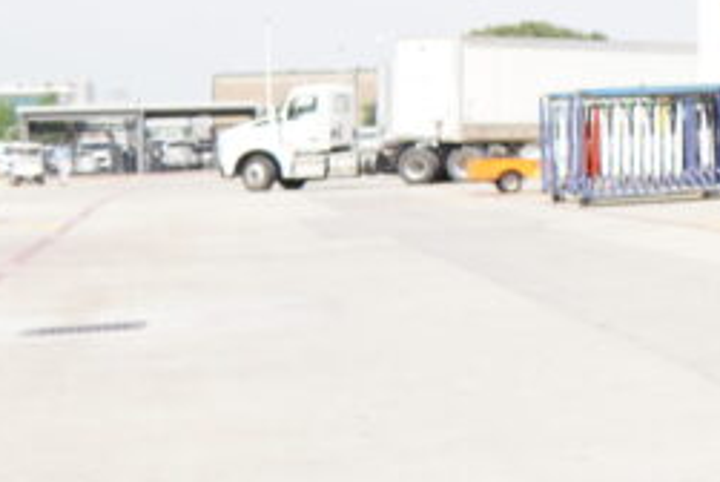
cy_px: 40
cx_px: 1426
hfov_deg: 15.9
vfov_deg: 13.3
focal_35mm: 102
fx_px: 2042
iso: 100
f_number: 1.4
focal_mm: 16
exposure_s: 1/4000
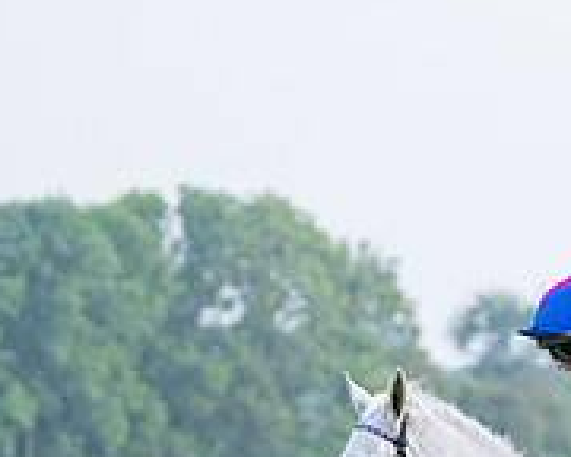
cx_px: 921
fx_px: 9650
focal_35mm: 571
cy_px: 689
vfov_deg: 2.7
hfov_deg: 3.4
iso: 400
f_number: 4
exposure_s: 1/640
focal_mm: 120
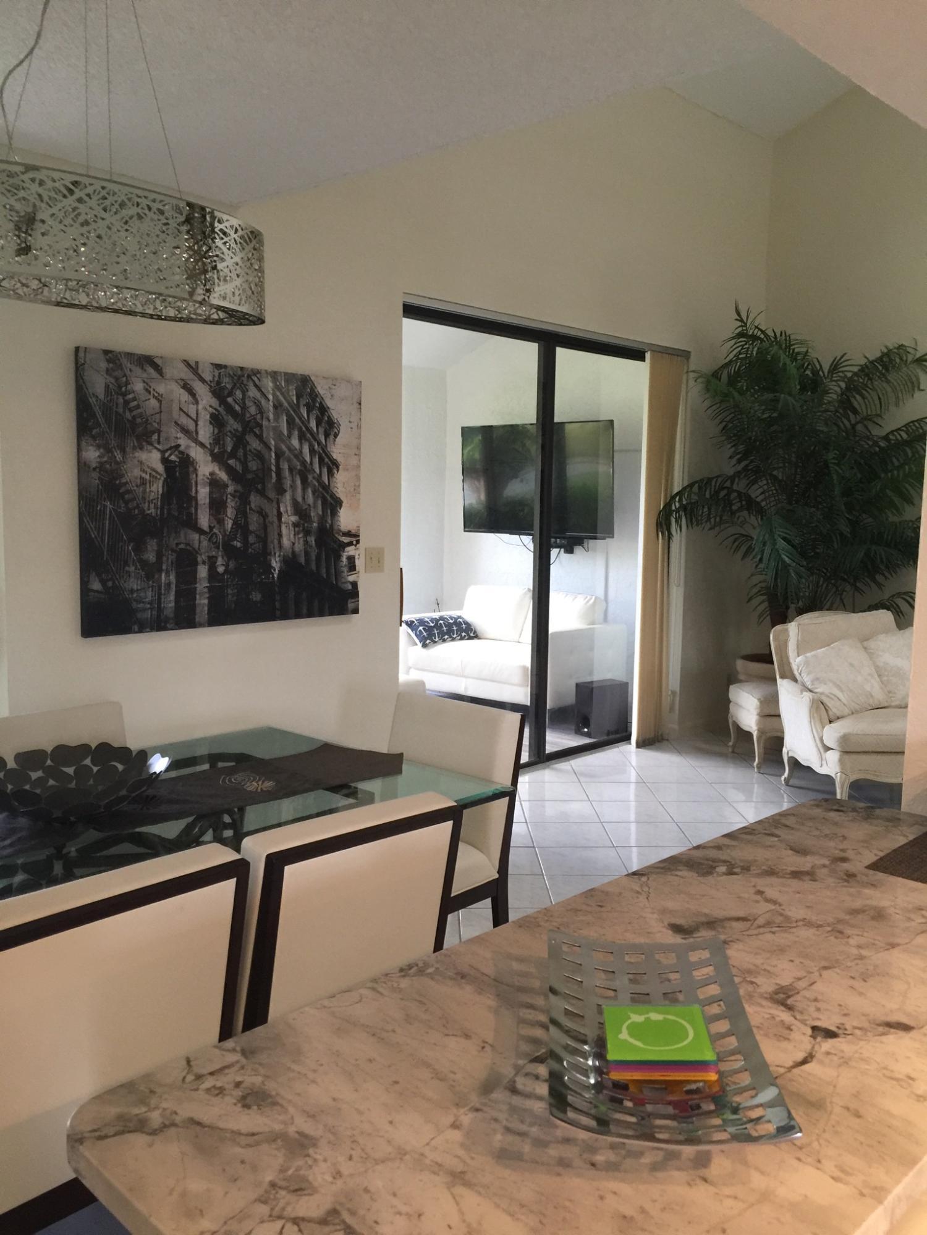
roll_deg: -1.1
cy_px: 618
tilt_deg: -4.5
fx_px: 1035
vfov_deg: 61.7
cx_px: 464
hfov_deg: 48.2
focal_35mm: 29
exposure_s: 1/15
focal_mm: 4.15
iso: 80
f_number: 2.2
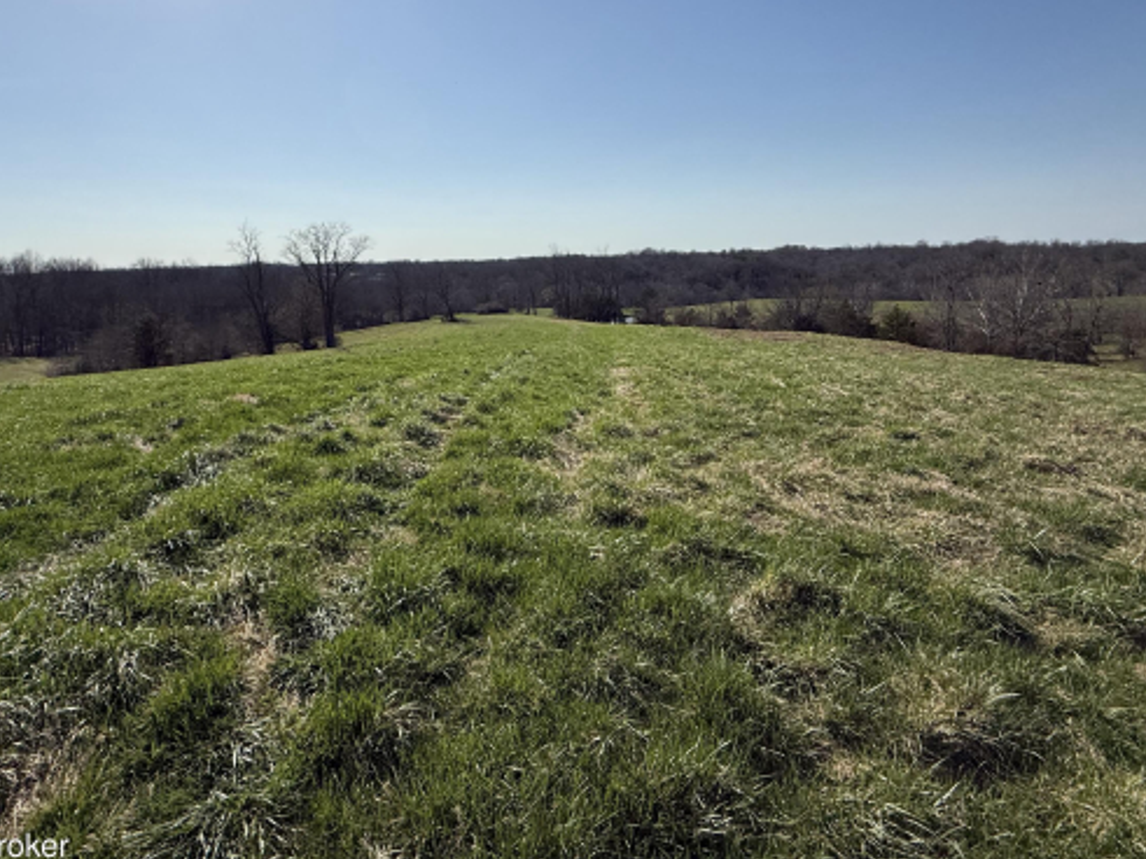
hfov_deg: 84.6
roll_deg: +0.7
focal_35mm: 19
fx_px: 629
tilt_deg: -4.4
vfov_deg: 67.5
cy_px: 315
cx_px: 540
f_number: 2.2
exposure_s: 1/4425
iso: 50
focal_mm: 2.22
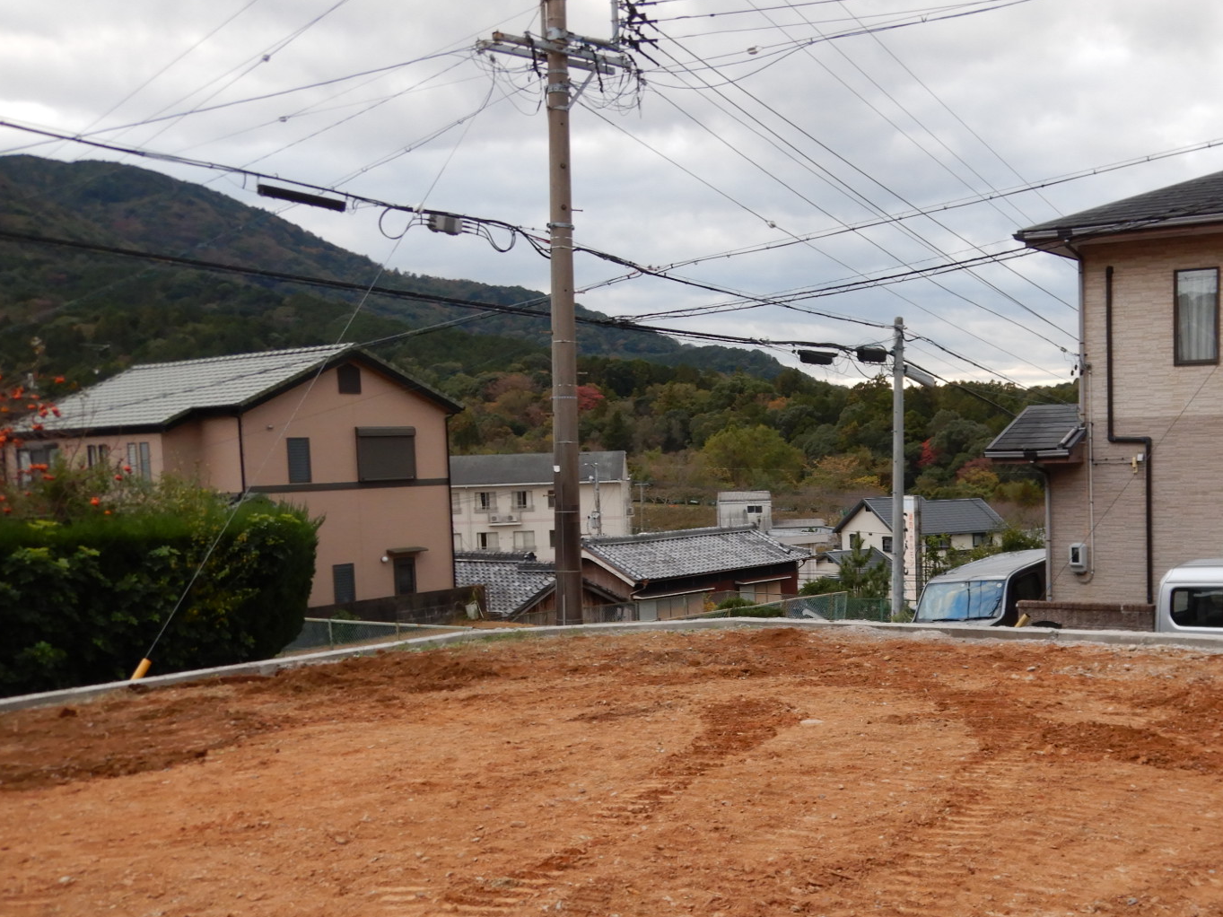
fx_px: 1413
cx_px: 865
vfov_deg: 35.7
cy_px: 575
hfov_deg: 45.7
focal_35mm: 40
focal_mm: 4.3
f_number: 2.8
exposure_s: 1/125
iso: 125
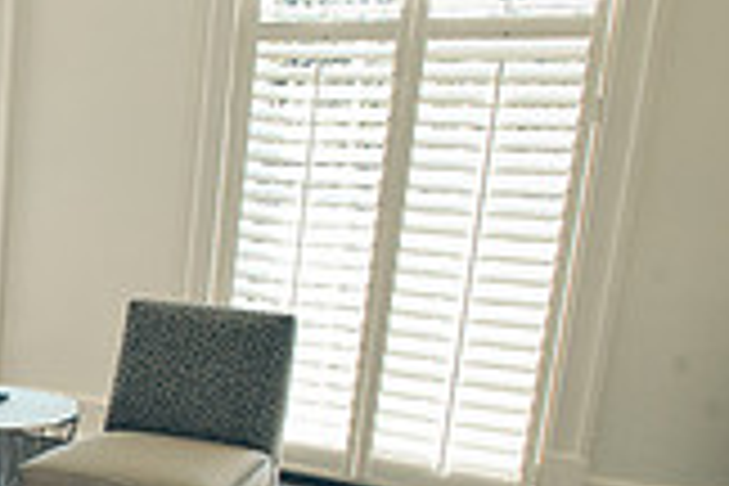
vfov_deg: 21.9
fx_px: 1235
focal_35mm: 61
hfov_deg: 25.2
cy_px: 396
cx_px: -356
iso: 640
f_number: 8
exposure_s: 1/160
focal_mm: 17
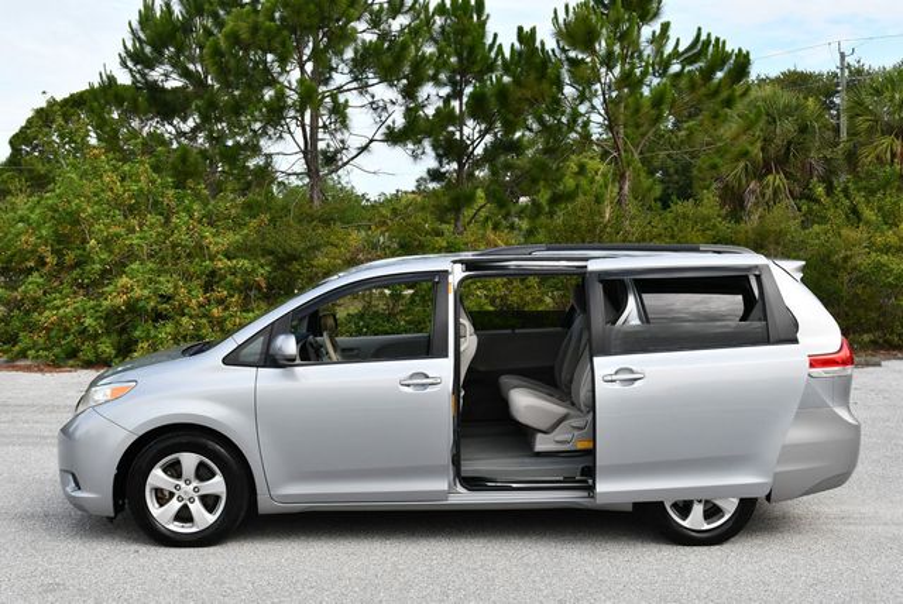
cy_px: 302
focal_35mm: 44
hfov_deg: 44.5
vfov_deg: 30.6
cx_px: 452
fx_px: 1105
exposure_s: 1/250
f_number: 7.1
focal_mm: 22
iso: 200
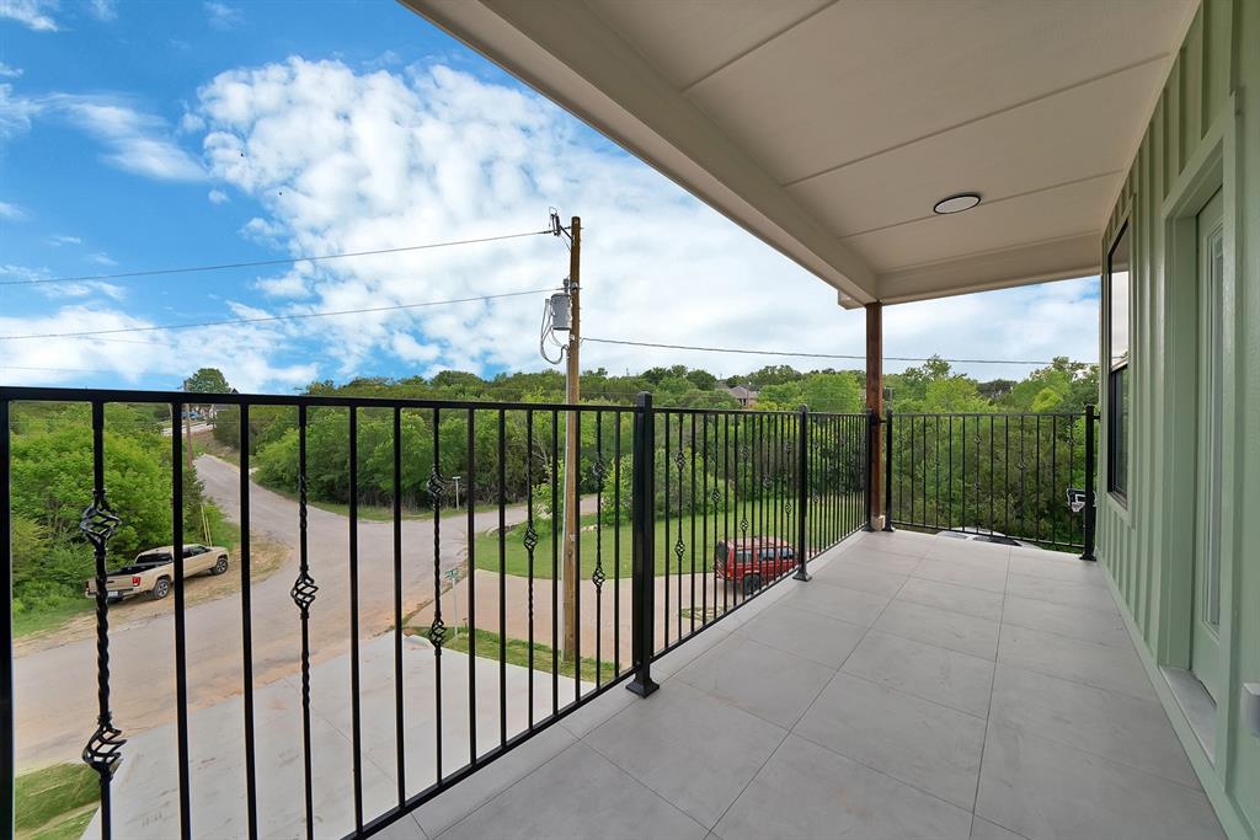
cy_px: 420
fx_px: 420
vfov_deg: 90.0
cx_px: 630
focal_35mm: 12
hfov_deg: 112.6
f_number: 9
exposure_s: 1/125
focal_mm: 12
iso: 640
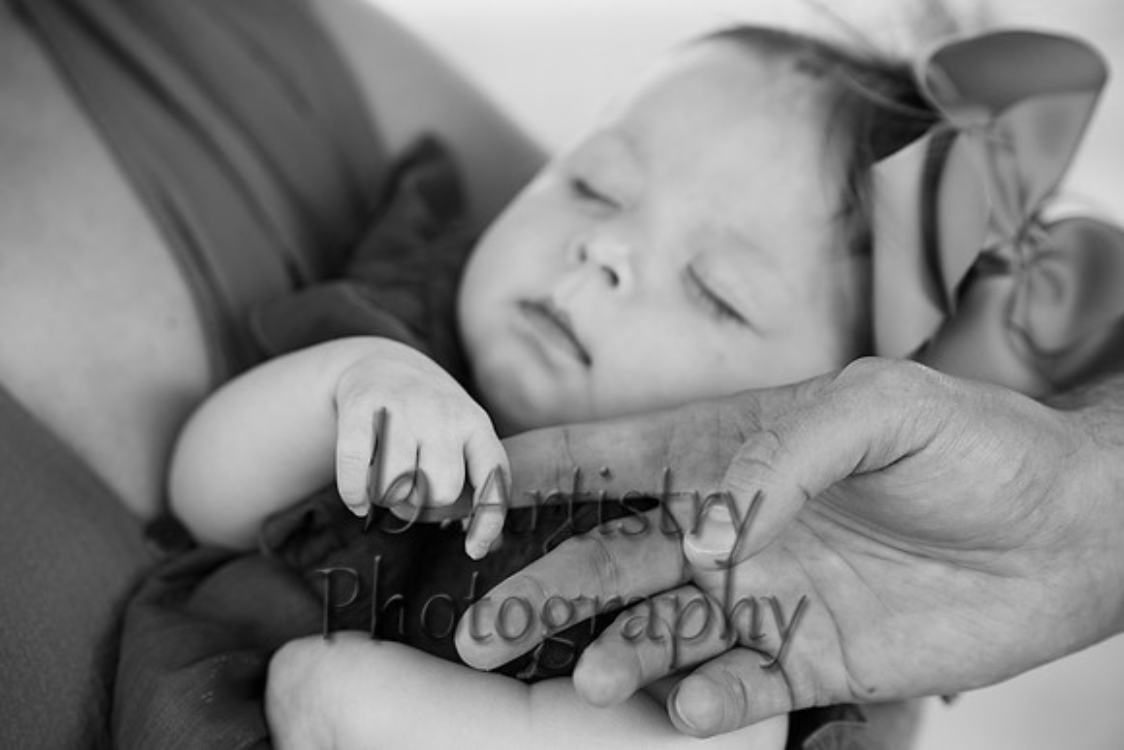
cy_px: 375
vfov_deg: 8.9
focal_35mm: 155
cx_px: 562
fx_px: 4840
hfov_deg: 13.2
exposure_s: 1/320
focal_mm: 155
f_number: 4
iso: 160
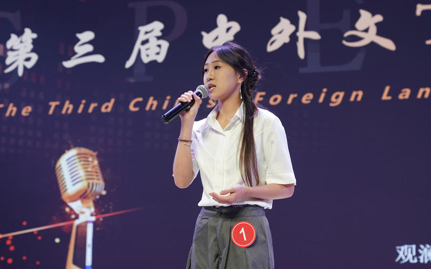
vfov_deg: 18.1
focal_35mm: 72
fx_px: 846
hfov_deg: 28.6
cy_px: 140
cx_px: 215
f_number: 4
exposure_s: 1/160
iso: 800
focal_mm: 70
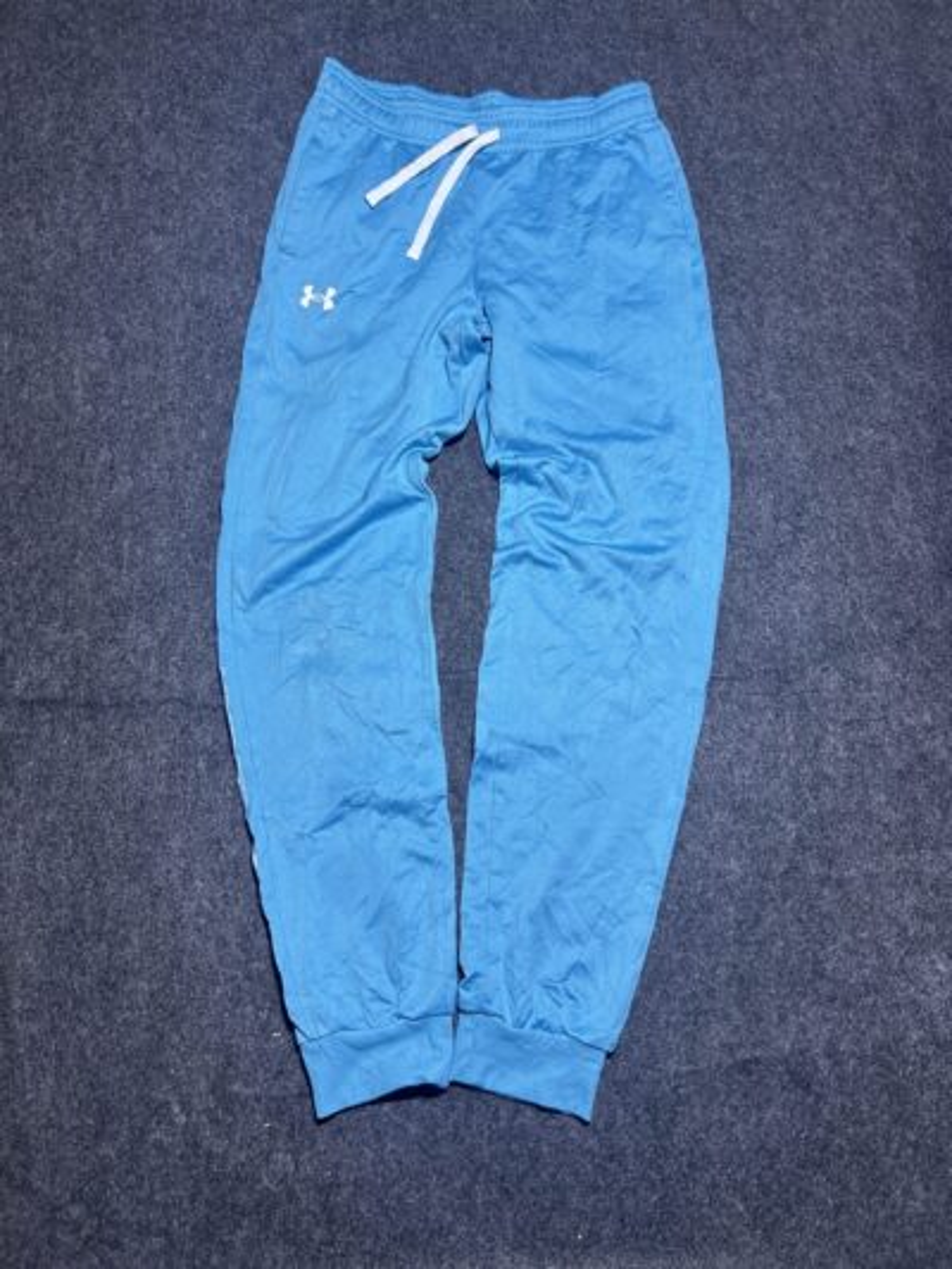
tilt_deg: -56.6
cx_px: 476
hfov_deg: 53.1
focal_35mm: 26
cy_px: 634
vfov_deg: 67.3
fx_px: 953
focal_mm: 5.7
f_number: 1.5
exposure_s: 1/100
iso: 100
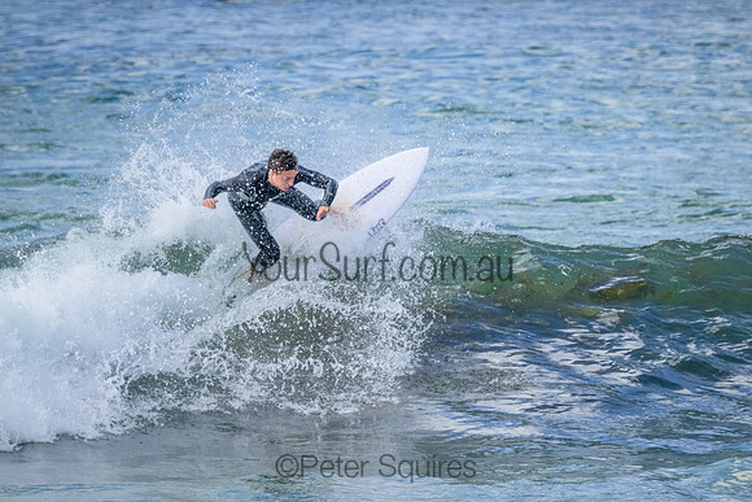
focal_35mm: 800
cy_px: 251
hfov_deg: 2.6
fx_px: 16714
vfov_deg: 1.7
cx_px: 376
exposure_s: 1/1250
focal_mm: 800
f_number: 11
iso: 5000
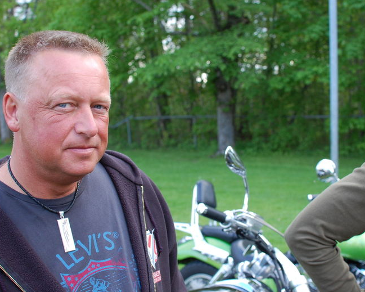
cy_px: 147
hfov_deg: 31.2
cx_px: 199
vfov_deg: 25.1
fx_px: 654
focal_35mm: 61
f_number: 5
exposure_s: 1/100
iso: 400
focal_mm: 35
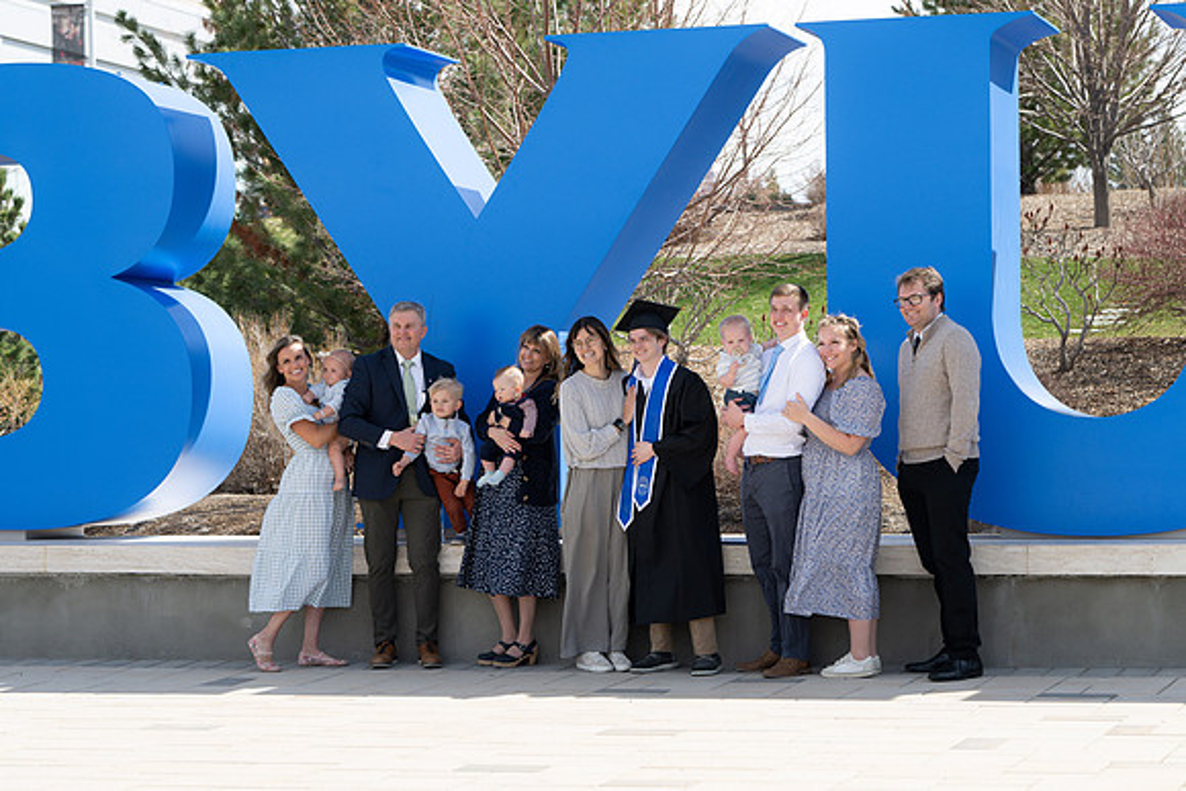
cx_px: 656
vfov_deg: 14.5
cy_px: 450
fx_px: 3113
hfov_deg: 21.6
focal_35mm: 94
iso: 100
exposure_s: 1/320
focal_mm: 79
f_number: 5
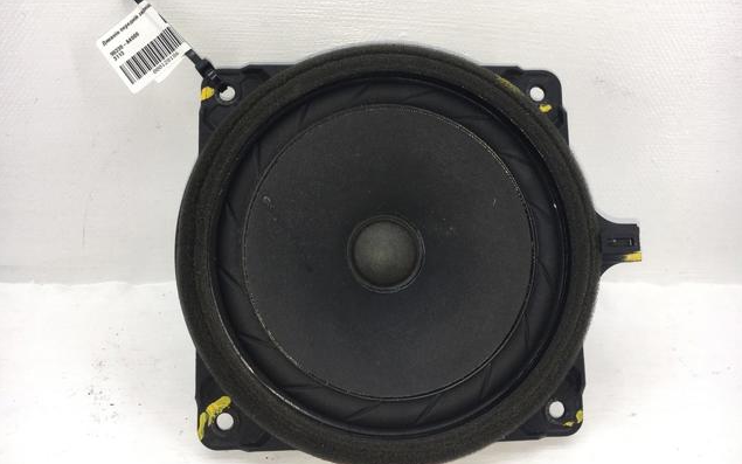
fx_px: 627
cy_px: 219
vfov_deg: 40.6
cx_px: 370
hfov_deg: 61.2
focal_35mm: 31
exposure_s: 1/228
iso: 25
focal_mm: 4.15
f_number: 2.2
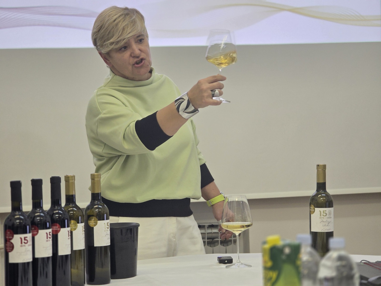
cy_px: 143
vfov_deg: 12.9
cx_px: 190
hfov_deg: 17.1
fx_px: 1266
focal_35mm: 115
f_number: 3.4
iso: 320
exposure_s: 1/50
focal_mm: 18.6
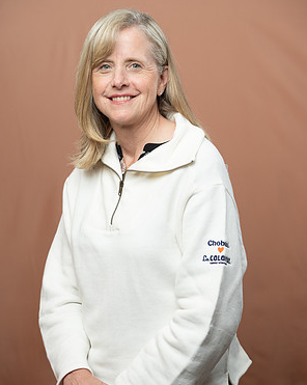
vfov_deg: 19.6
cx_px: 152
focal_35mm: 98
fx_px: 1115
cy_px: 180
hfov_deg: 15.7
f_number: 4
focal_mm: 86
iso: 320
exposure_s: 1/160
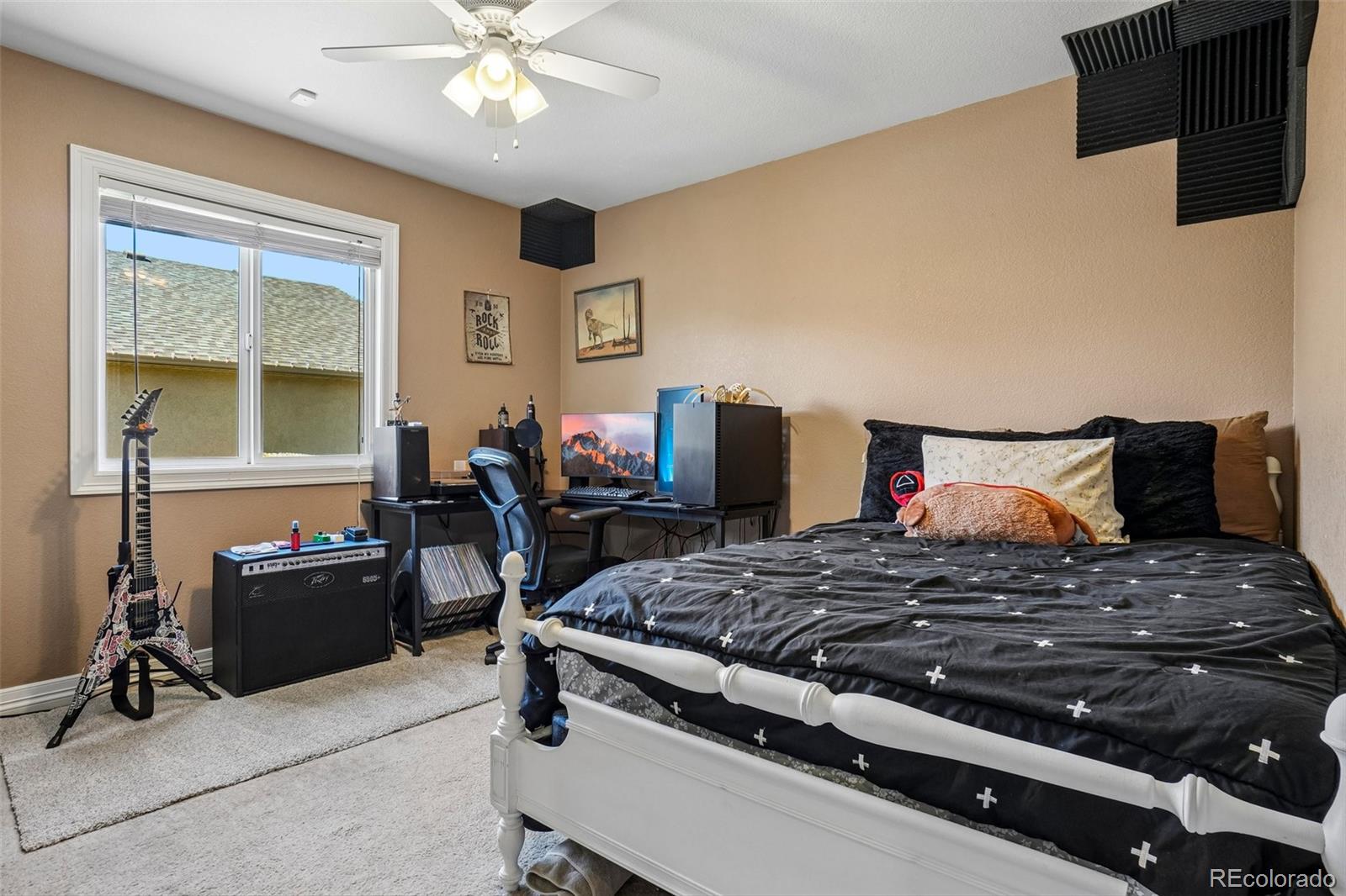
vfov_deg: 67.4
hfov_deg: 90.0
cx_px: 673
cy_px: 448
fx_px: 673
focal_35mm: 18
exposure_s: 1/6
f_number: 8
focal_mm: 12
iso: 400
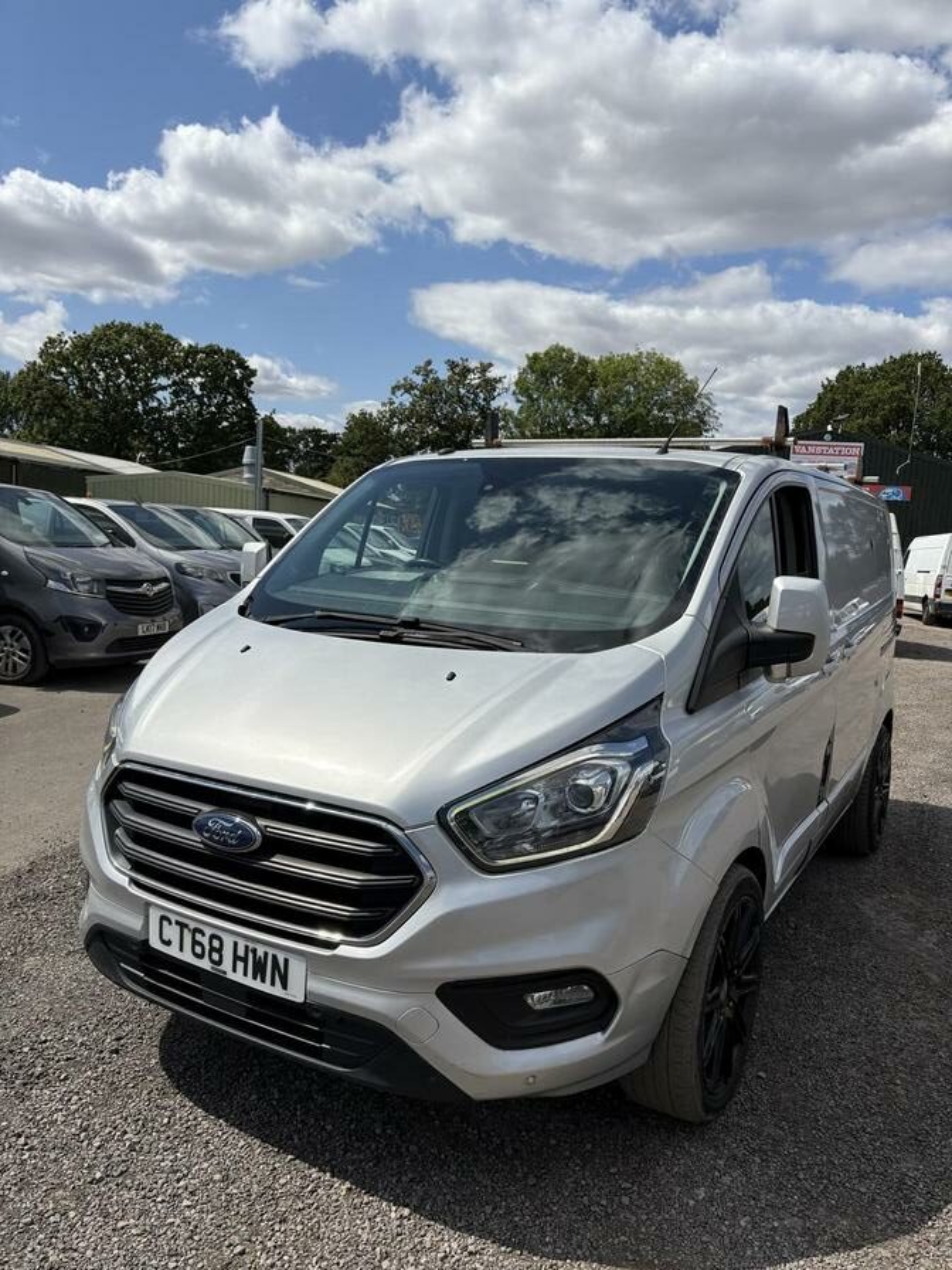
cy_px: 635
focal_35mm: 26
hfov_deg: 53.1
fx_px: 953
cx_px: 476
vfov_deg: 67.3
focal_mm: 5.96
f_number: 1.6
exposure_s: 1/8850
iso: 50
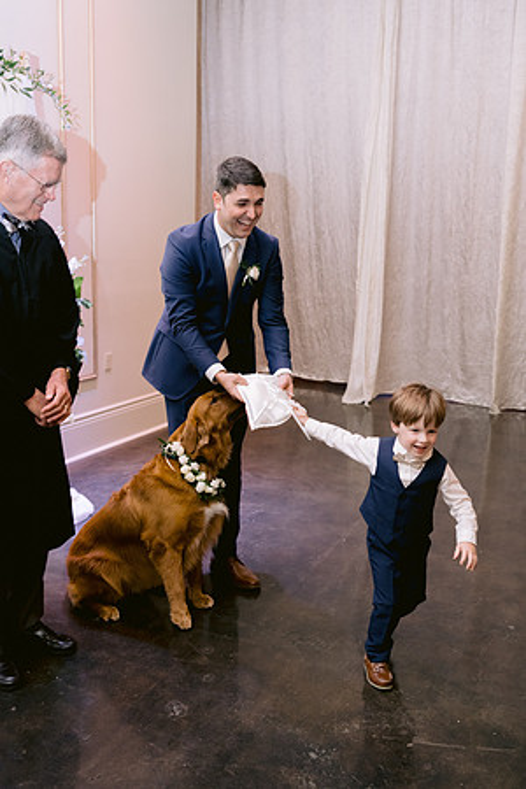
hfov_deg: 37.9
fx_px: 767
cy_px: 394
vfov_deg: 54.4
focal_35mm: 35
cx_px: 263
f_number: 2.8
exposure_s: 1/160
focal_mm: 35
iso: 1600
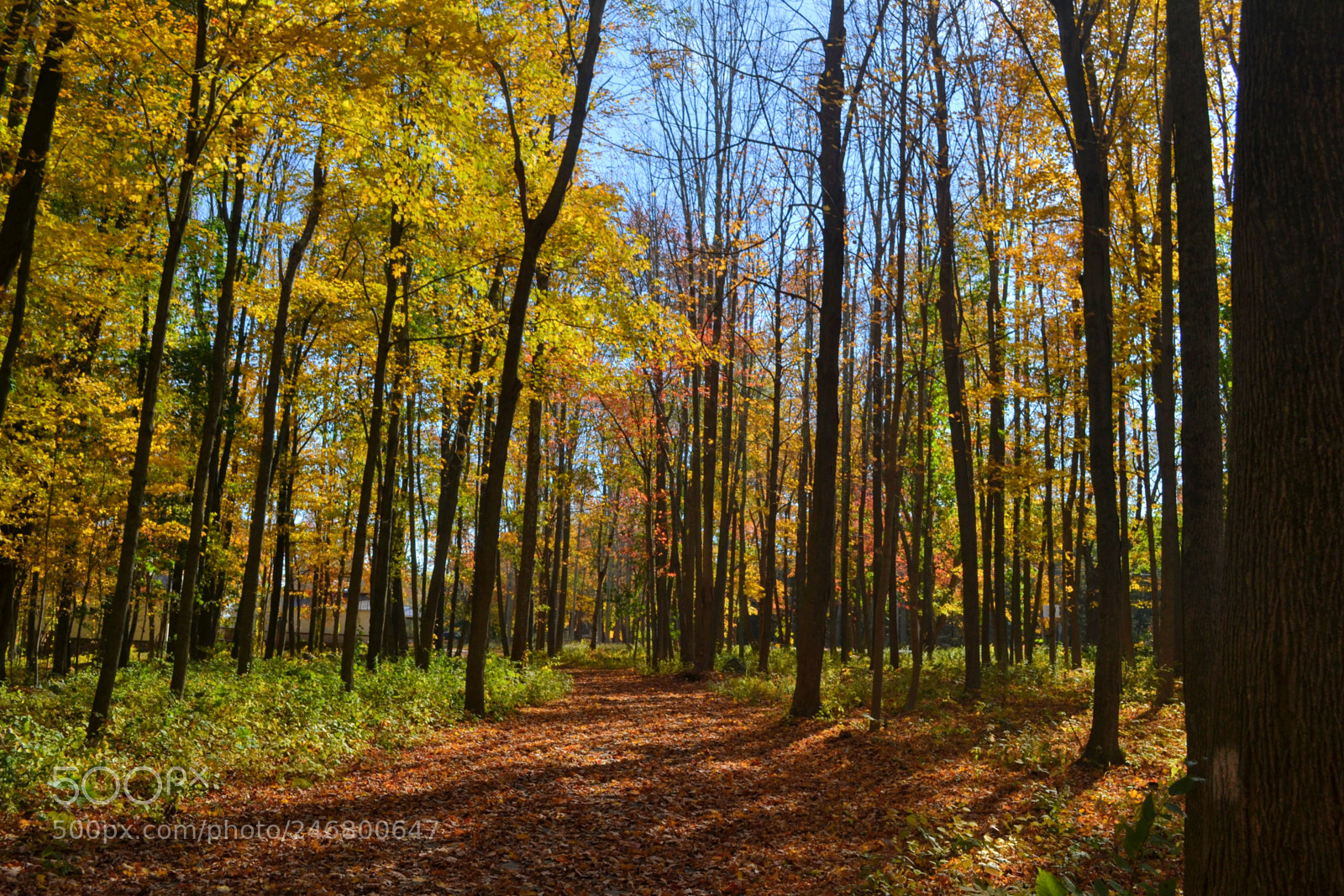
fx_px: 1232
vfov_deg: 40.0
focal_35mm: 33
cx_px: 672
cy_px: 448
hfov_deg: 57.2
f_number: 8
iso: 100
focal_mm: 22
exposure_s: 1/250
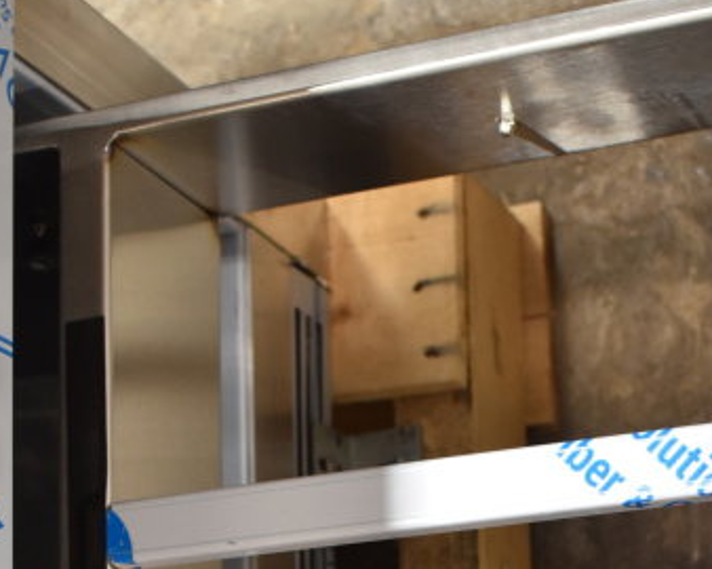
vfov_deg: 15.3
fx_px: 2006
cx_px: 480
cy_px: 749
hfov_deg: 20.0
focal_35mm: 95
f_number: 4
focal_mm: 25
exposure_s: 1/40
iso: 500
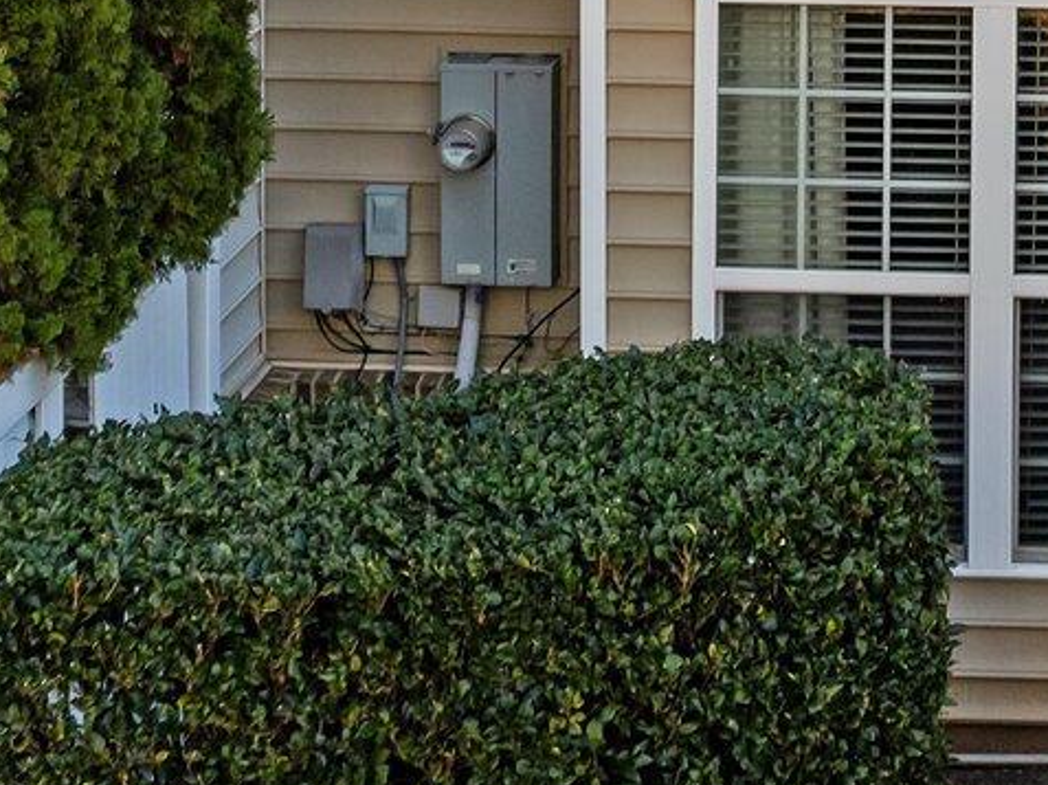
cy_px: -597
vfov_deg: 13.1
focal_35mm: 103
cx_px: 1145
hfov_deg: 18.4
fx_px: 3116
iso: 240
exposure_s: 1/800
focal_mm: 12.29
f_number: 2.8
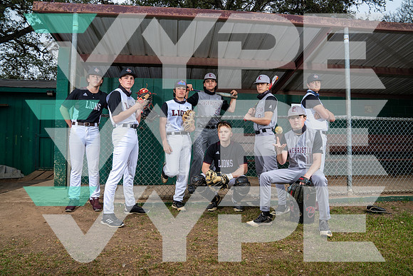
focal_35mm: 24
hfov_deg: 73.7
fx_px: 275
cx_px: 206
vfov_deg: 53.2
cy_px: 138
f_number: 6.3
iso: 100
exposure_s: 1/125
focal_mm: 24
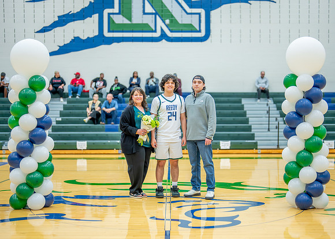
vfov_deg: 24.8
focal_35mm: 57
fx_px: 543
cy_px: 128
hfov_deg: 34.3
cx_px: 179
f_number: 1.2
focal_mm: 50
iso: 1000
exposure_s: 1/800
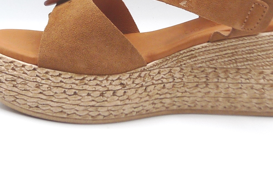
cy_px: 23
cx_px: 154
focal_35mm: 90
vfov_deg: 14.4
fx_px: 669
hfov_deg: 23.0
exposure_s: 1/200
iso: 100
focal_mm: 5.4
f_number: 4
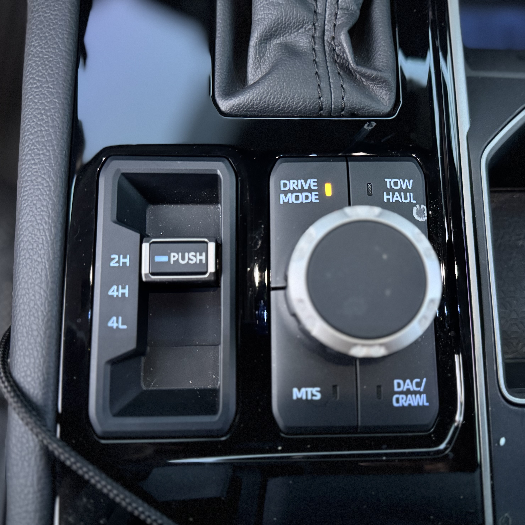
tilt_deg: -81.8
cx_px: 278
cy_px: 258
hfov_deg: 55.6
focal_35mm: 29
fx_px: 498
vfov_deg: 55.6
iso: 1000
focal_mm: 6.76
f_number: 1.78
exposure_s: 1/30
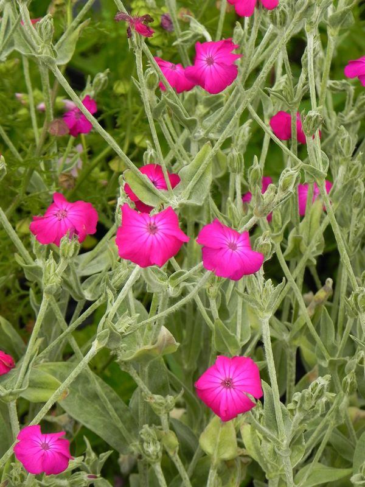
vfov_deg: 12.2
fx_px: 2278
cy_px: 244
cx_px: 182
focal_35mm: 162
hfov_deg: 9.2
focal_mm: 28.8
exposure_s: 1/640
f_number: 5
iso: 160
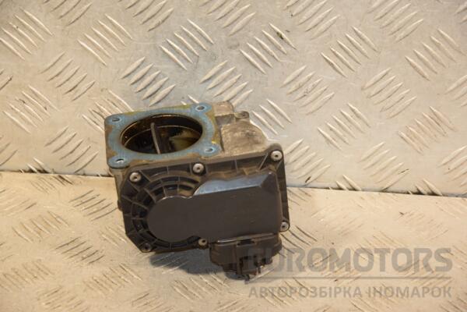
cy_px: 156
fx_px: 1557
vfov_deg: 11.4
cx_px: 234
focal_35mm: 120
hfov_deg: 17.1
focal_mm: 80
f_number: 5.3
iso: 800
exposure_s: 1/125
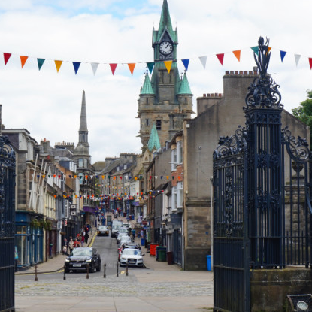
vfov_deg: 19.1
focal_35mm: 91
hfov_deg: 19.1
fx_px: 926
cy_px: 156
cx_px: 117
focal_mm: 37
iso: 100
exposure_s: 1/80
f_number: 13
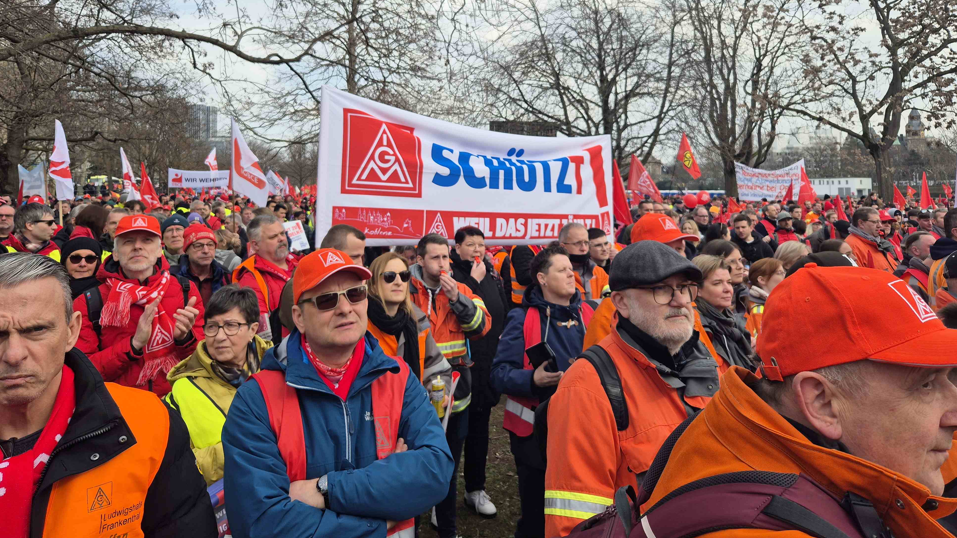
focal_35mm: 26
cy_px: 169
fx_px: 660
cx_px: 472
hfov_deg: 71.9
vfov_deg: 43.6
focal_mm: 5.4
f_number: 1.8
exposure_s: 1/824
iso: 25
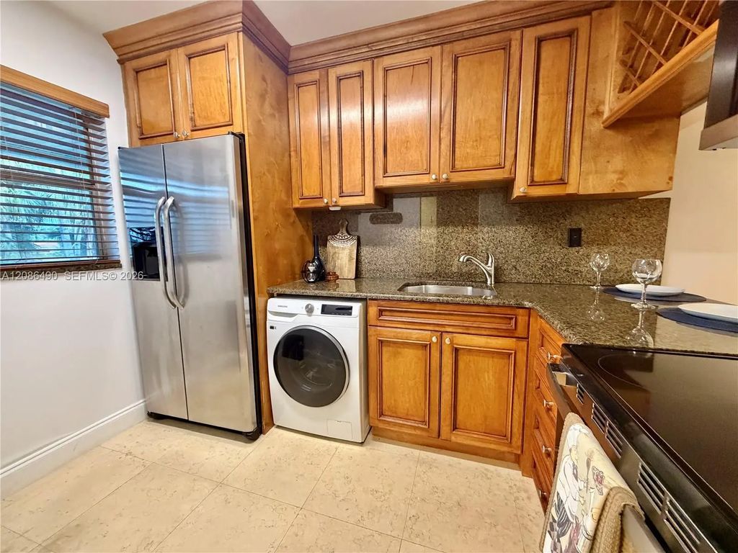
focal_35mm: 14
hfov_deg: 102.1
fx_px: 298
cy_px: 276
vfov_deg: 85.7
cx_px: 369
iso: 500
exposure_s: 1/60
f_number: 2.2
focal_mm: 2.22
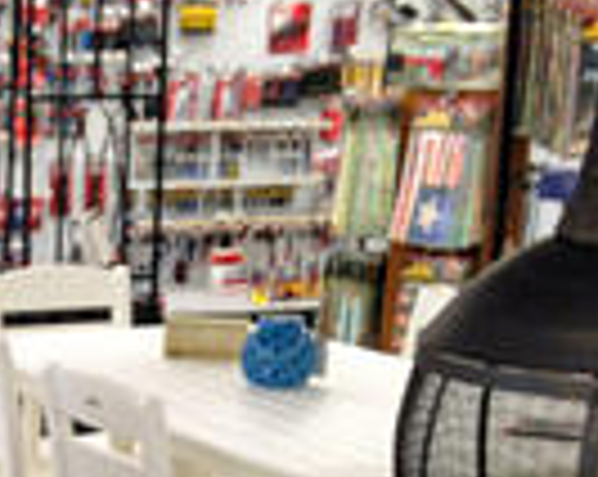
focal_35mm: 113
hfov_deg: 16.5
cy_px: 652
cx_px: -70
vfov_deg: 13.1
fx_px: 1997
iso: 64
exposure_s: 1/20
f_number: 2.4
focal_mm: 4.12
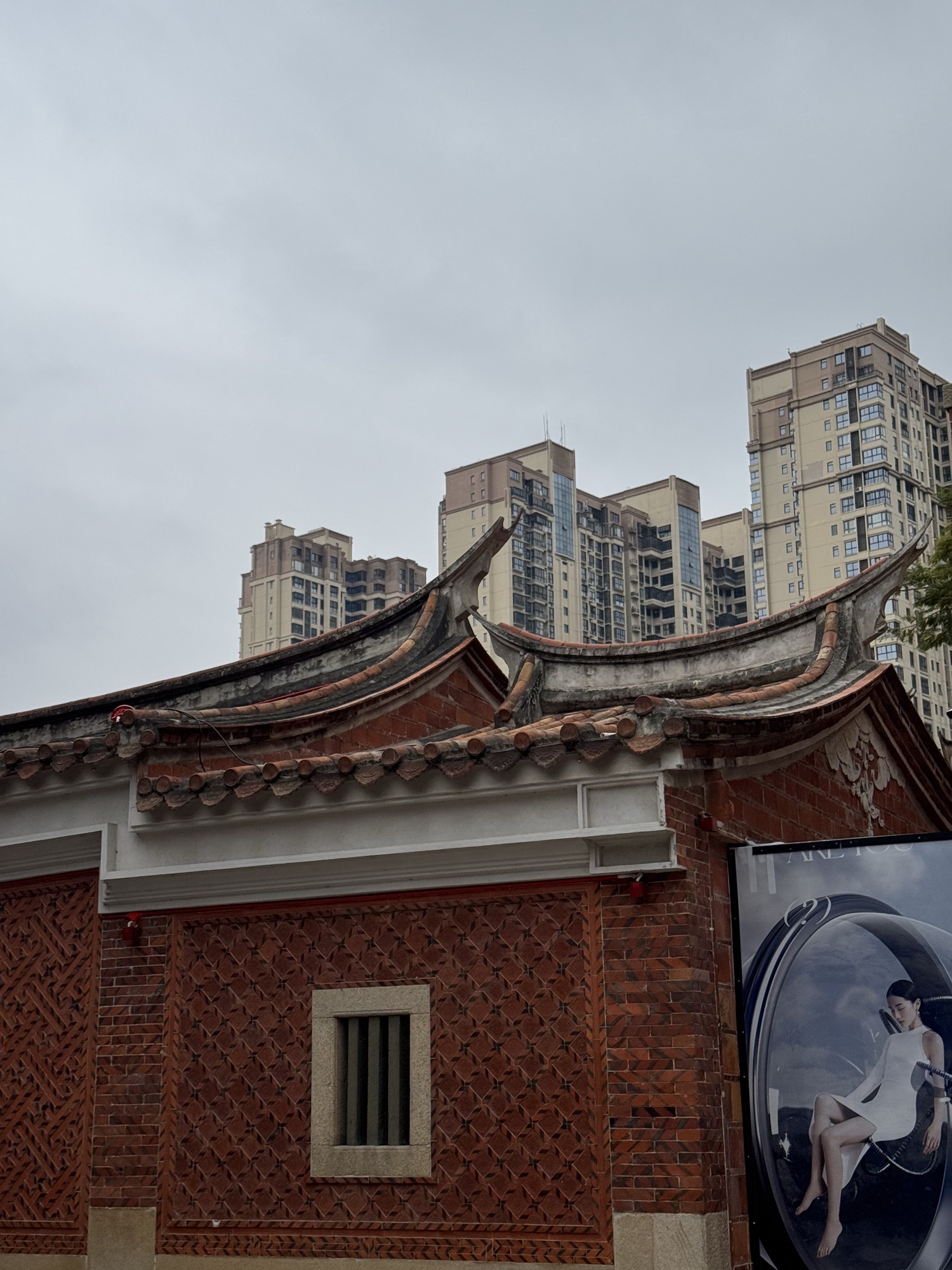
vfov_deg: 39.7
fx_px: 1760
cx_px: 476
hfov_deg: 30.3
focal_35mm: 48
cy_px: 635
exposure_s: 1/4310
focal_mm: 6.76
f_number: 1.78
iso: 64
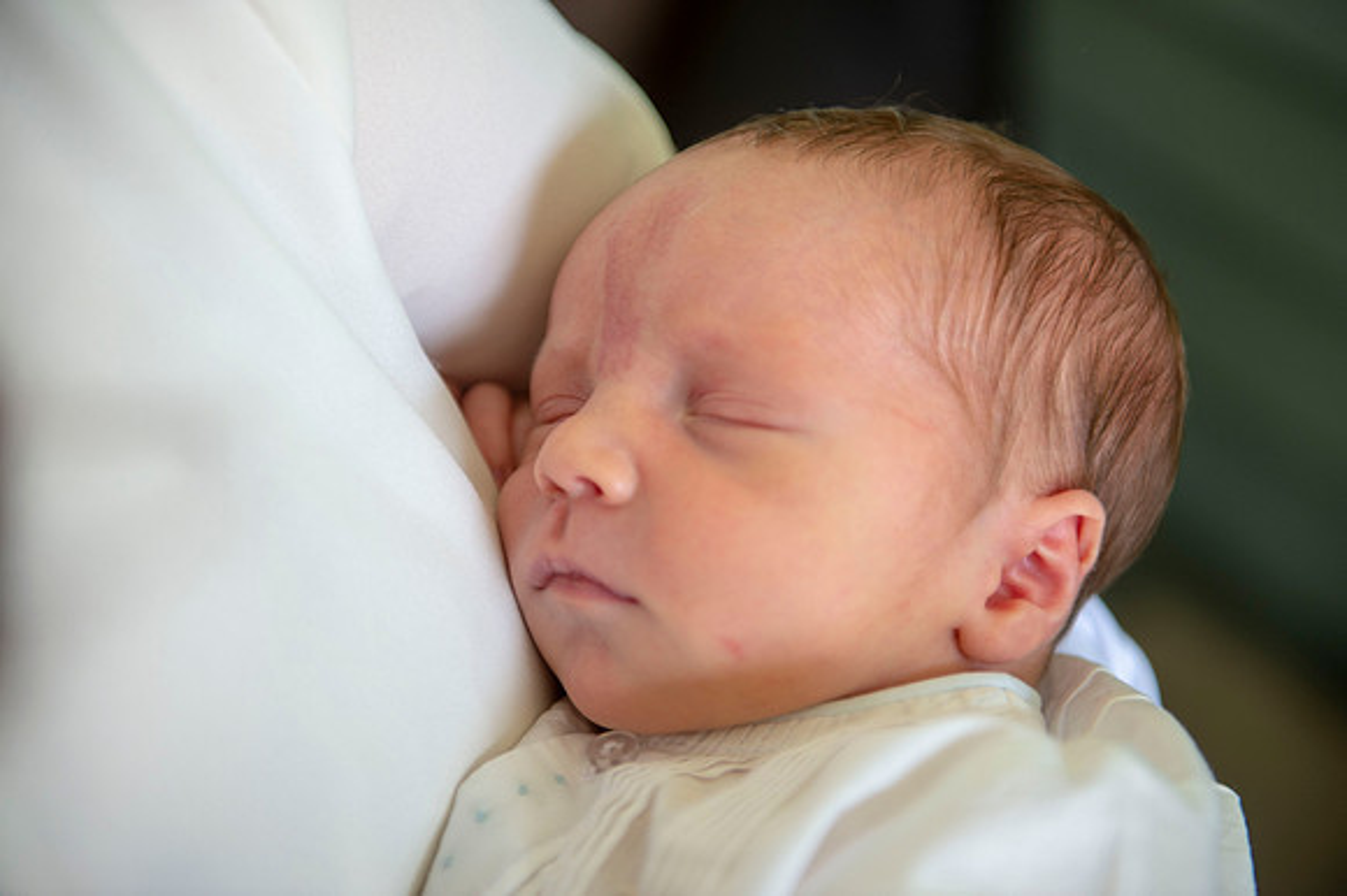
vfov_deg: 19.4
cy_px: 448
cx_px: 674
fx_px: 2618
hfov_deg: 28.9
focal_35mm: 70
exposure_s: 1/160
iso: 320
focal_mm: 70
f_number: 2.8
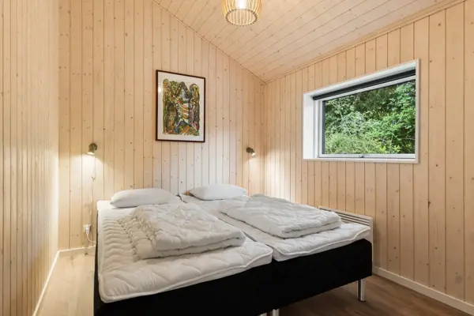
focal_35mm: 18
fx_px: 237
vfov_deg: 67.4
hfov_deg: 90.0
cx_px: 237
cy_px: 158
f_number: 8
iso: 200
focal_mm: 12
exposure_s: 1/4
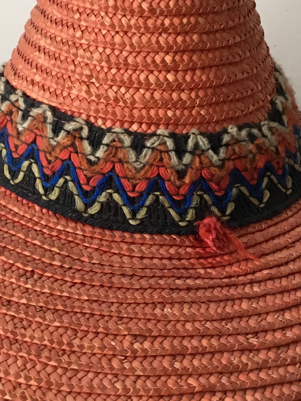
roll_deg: +0.2
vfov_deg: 26.6
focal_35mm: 73
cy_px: 166
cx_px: 141
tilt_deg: -23.8
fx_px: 846
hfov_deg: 20.2
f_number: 2.4
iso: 80
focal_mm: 3.3
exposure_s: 1/33
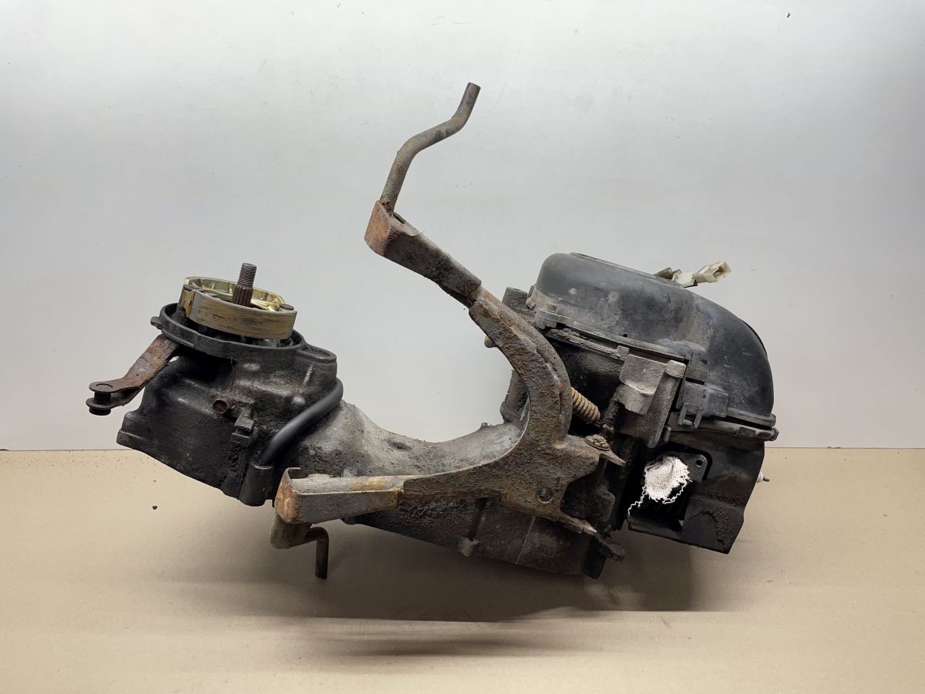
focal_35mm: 26
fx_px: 695
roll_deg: +1.1
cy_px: 347
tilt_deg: -32.0
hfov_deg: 67.3
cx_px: 462
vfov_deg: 53.1
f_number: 1.6
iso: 50
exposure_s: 1/100
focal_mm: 4.2
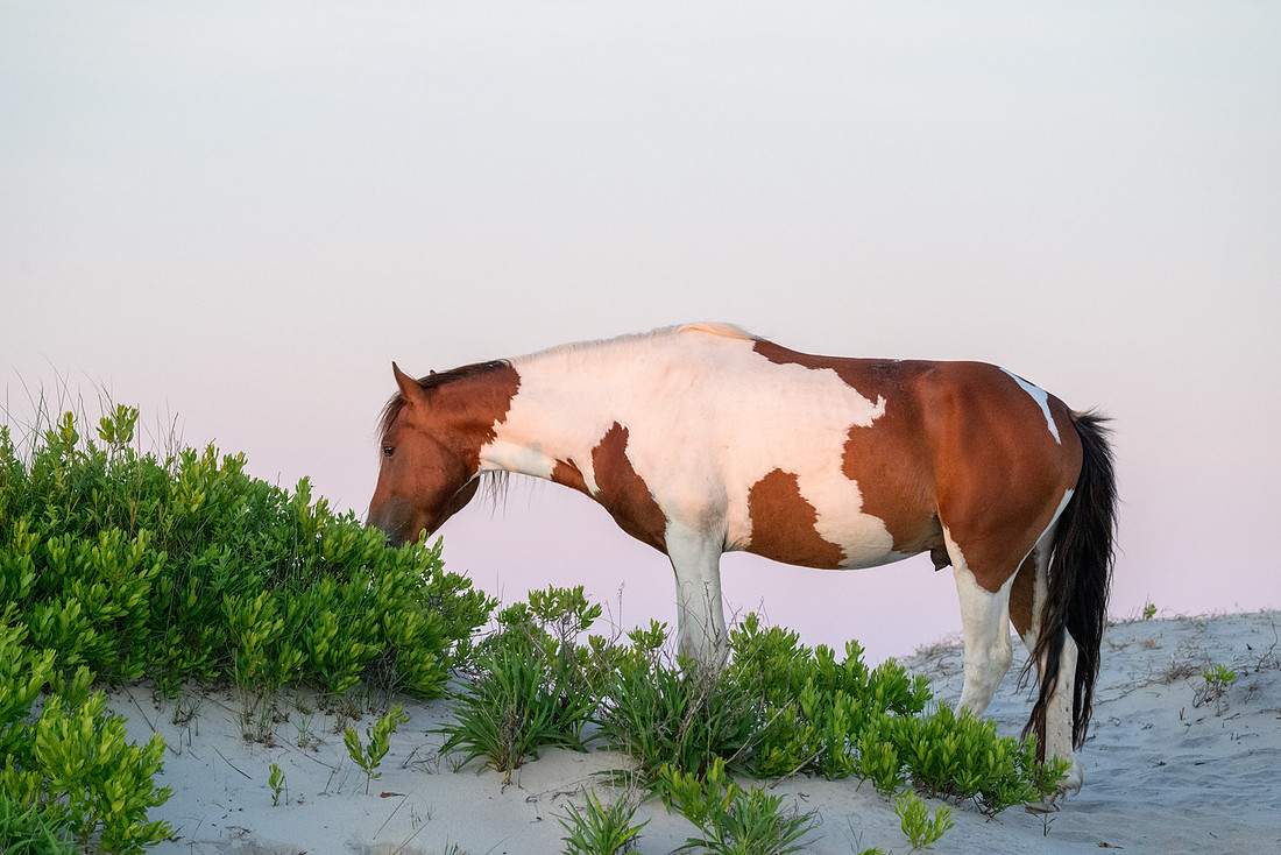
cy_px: 428
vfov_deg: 6.0
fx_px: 8186
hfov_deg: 8.9
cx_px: 640
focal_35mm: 230
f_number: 6.3
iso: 6400
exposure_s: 1/800
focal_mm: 230
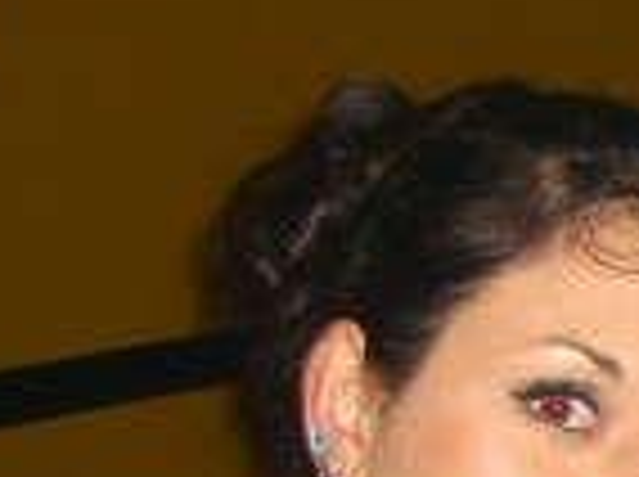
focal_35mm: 161
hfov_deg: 11.4
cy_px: 616
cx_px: 1156
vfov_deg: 9.0
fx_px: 2967
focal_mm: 7.9
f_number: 2.8
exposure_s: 1/60
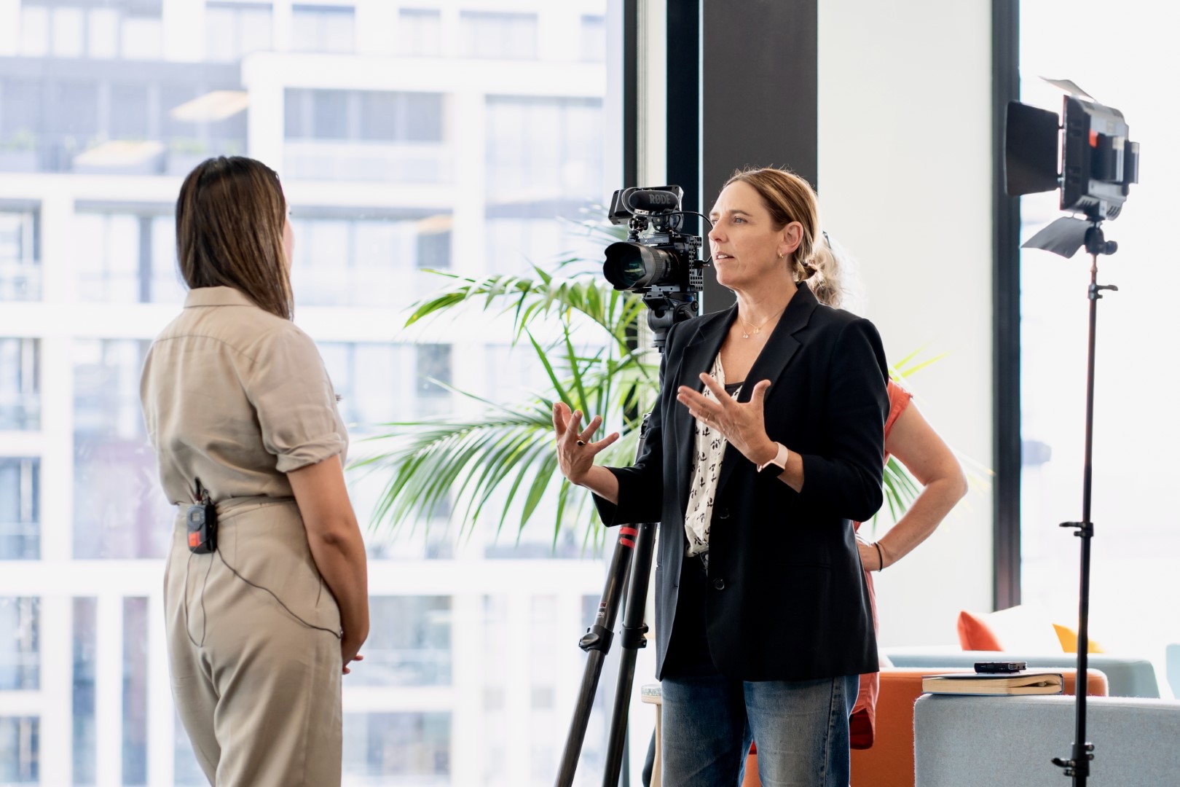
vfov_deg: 10.8
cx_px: 590
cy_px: 394
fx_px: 4162
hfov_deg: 16.1
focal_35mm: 127
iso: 500
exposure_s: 1/250
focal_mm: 85
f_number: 2.8
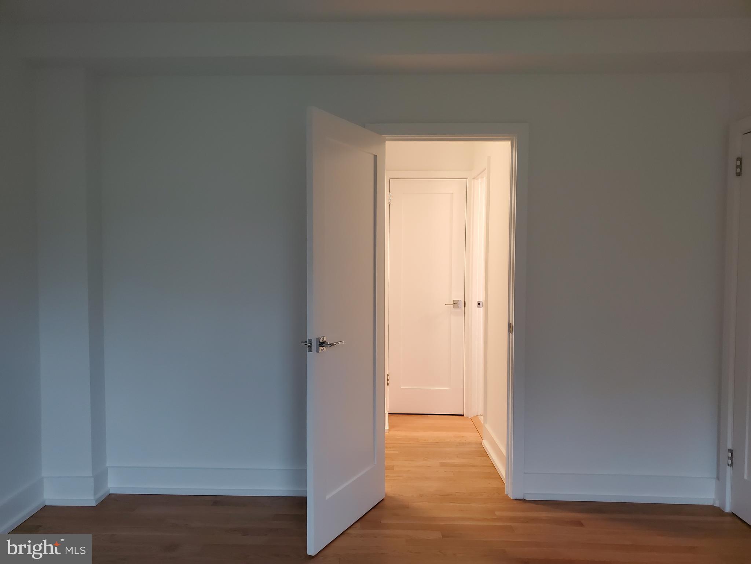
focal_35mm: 26
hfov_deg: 67.3
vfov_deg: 53.1
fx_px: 564
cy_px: 282
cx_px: 376
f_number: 1.5
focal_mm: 4.3
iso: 250
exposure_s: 1/60
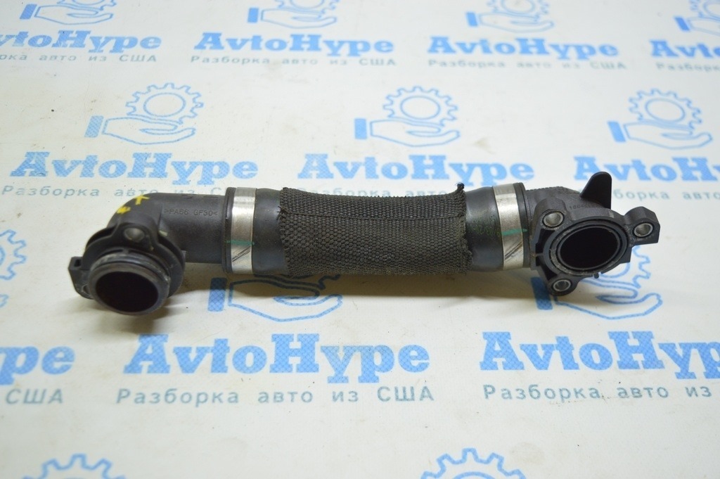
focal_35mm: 40
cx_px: 360
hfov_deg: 48.0
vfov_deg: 33.0
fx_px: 809
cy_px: 240
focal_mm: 27
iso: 400
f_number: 4
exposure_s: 1/40
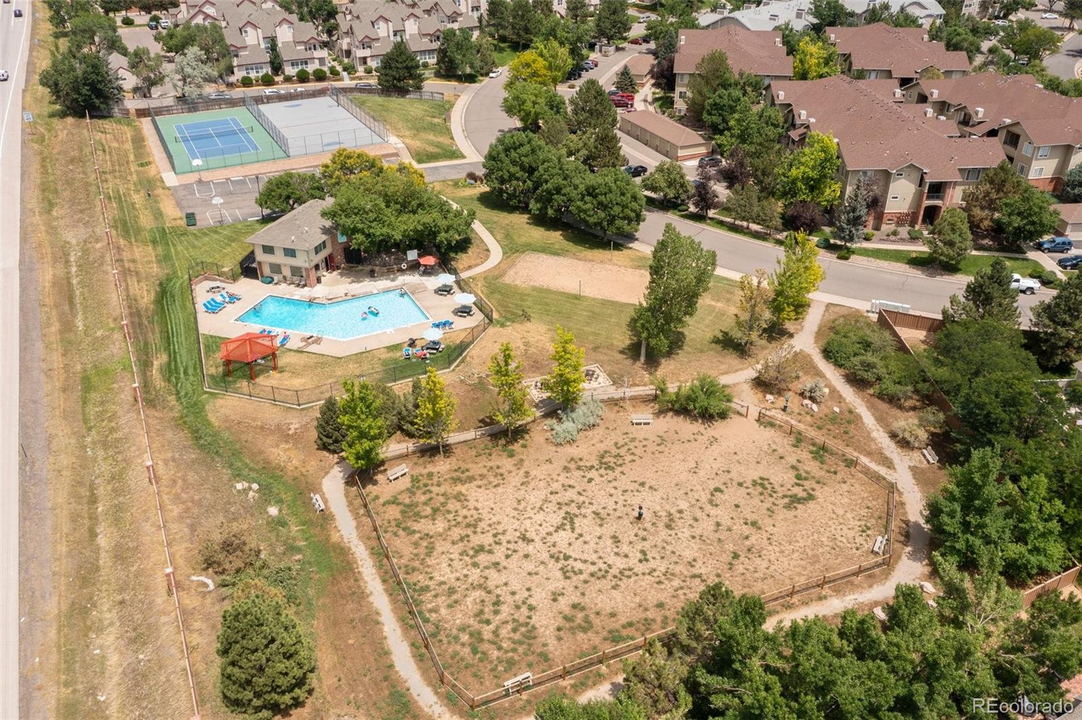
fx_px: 841
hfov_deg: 65.5
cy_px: 360
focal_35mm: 28
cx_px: 541
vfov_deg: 46.4
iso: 100
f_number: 5.6
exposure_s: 1/320
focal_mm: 10.26
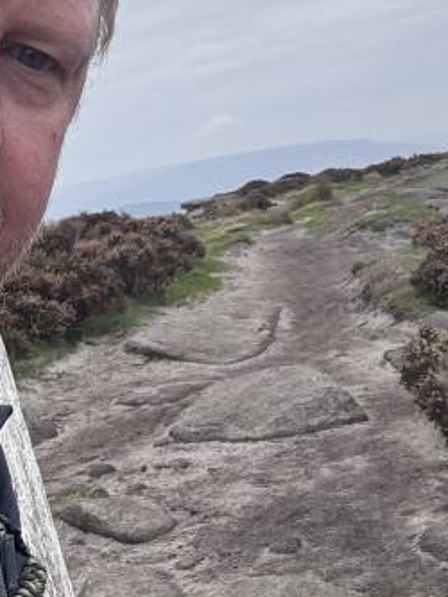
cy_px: 11
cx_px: 88
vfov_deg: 25.8
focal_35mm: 72
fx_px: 1242
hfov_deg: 20.2
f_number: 1.9
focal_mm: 2.69
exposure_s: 1/269
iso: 25
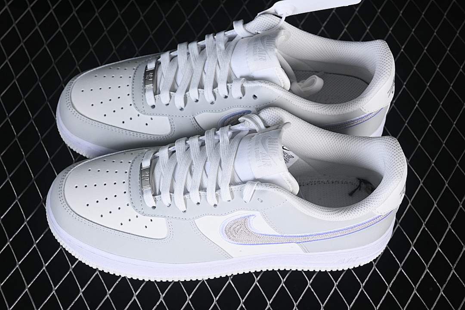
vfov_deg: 18.2
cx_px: 232
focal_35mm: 75
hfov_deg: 27.0
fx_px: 969
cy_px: 155
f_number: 7.1
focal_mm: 50
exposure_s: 1/80
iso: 160
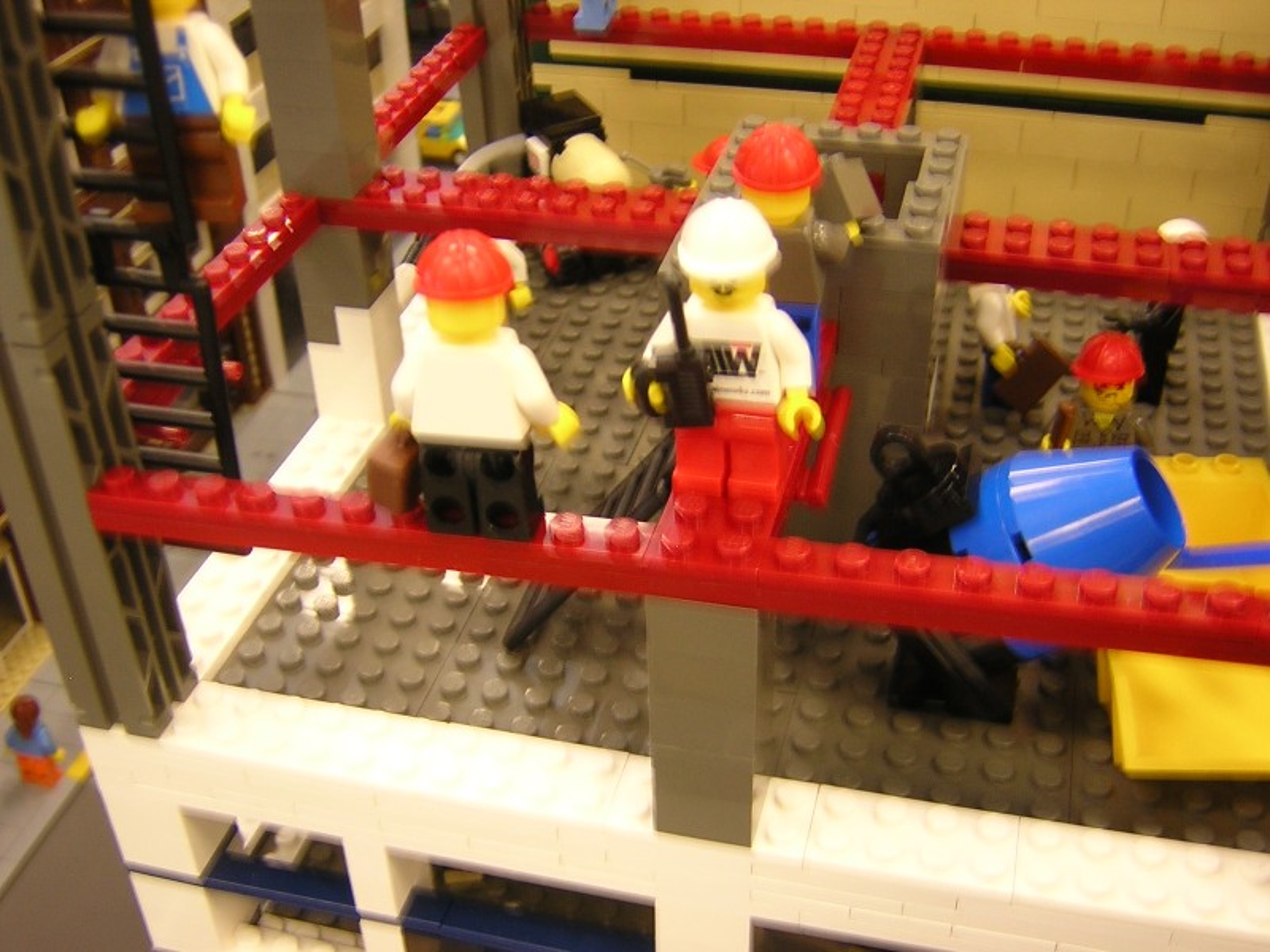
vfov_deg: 36.0
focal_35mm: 40
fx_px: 1468
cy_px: 476
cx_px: 635
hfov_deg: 46.8
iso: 100
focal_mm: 5.2
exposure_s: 1/6.4
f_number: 2.7
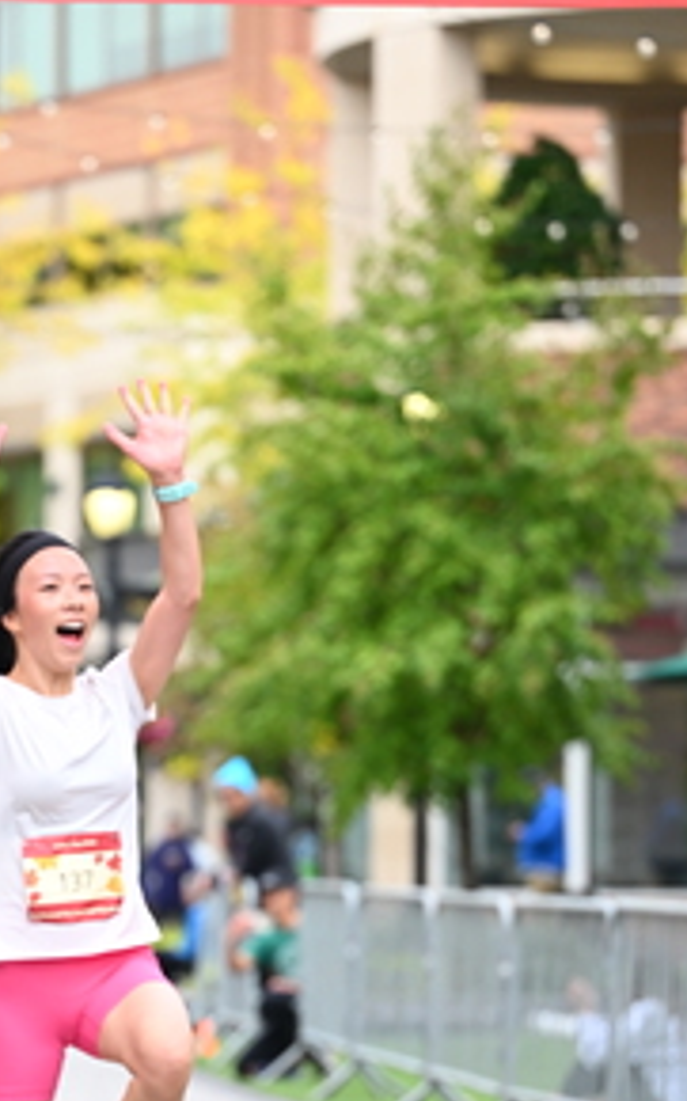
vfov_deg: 9.8
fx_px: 6387
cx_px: 82
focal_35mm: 213
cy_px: 805
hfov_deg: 6.1
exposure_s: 1/1600
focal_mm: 110
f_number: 2.8
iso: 640
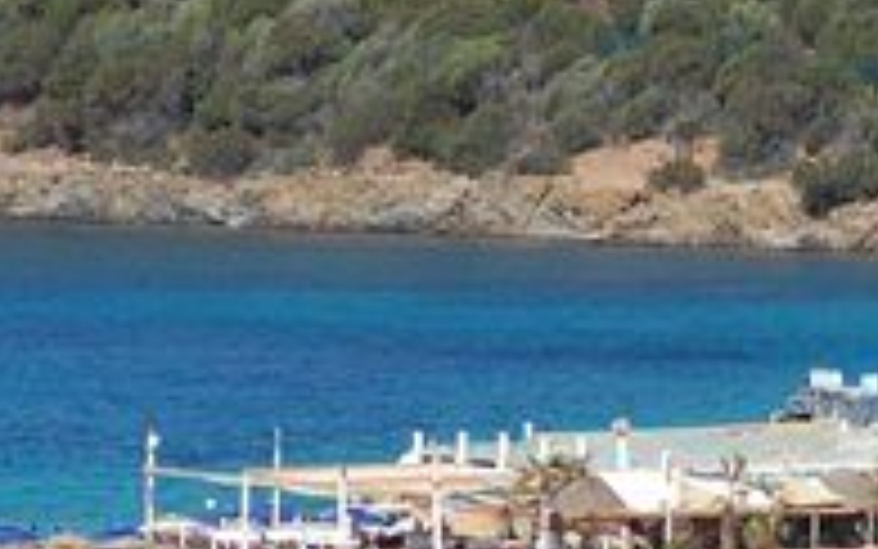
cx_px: 923
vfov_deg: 1.6
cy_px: 666
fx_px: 19076
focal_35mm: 797
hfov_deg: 2.6
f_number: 5.6
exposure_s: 1/2000
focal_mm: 135
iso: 360
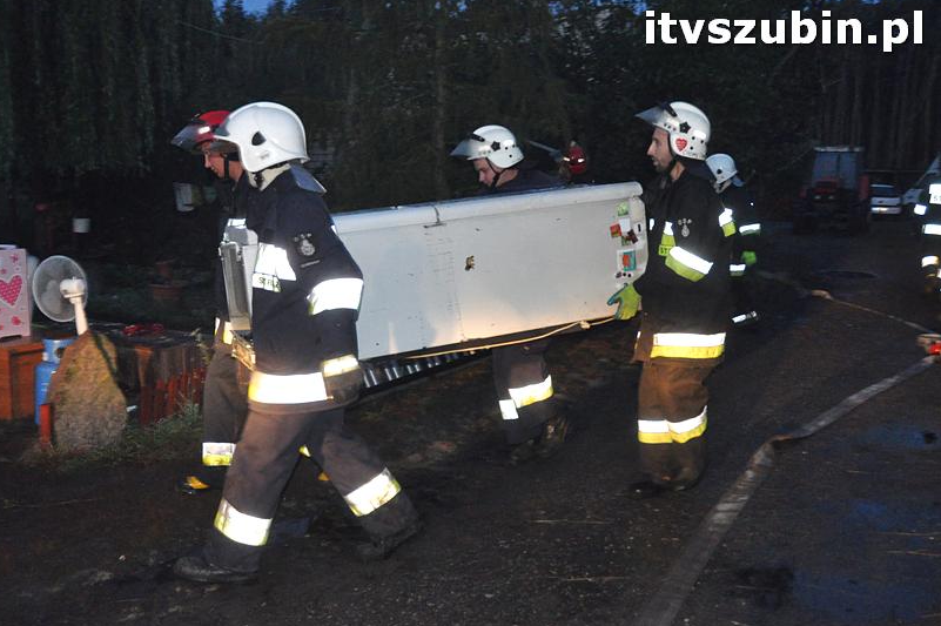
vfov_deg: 37.8
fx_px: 914
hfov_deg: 54.5
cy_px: 305
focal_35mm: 35
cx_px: 465
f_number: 5.6
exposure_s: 1/60
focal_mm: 22
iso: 2500
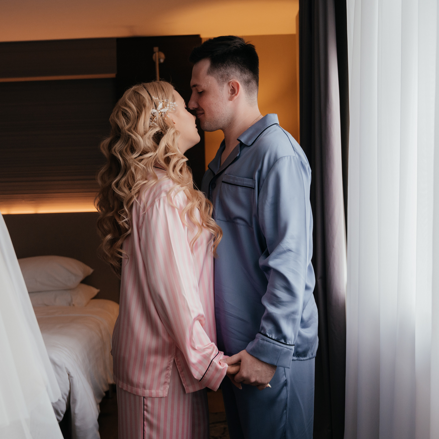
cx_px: 164
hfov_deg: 33.8
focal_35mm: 50
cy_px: 220
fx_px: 717
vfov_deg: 34.0
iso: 1000
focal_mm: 39
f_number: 4
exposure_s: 1/250
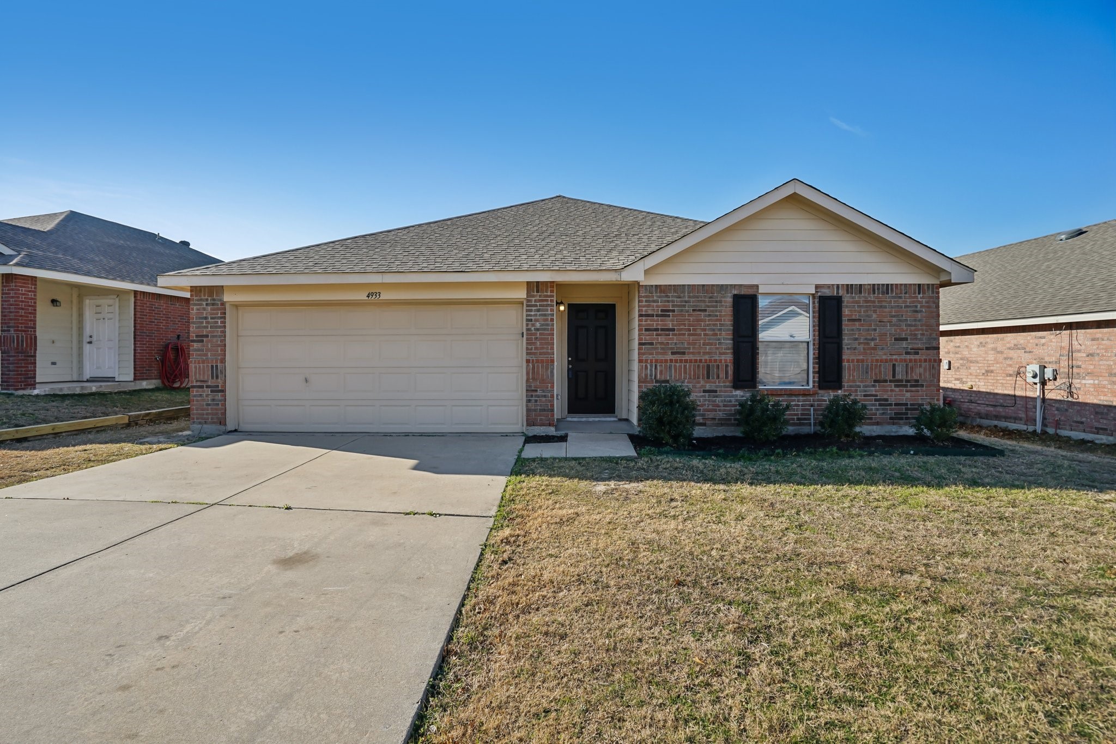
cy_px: 372
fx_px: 496
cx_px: 558
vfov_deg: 73.7
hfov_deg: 96.7
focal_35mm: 16
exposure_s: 1/250
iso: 100
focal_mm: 16
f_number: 7.1
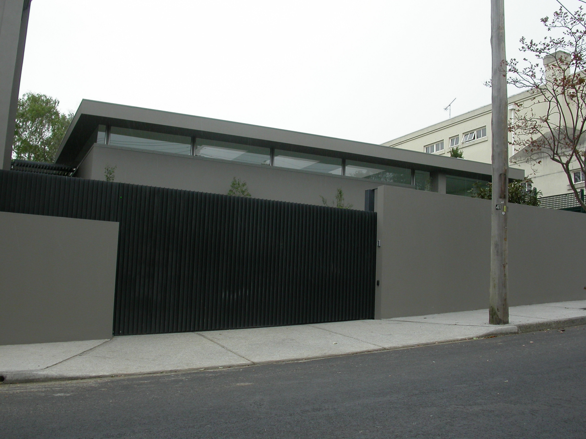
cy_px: 220
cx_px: 293
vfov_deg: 37.7
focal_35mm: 38
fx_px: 643
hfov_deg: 49.0
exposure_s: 1/122
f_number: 4.2
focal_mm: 7.85
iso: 100
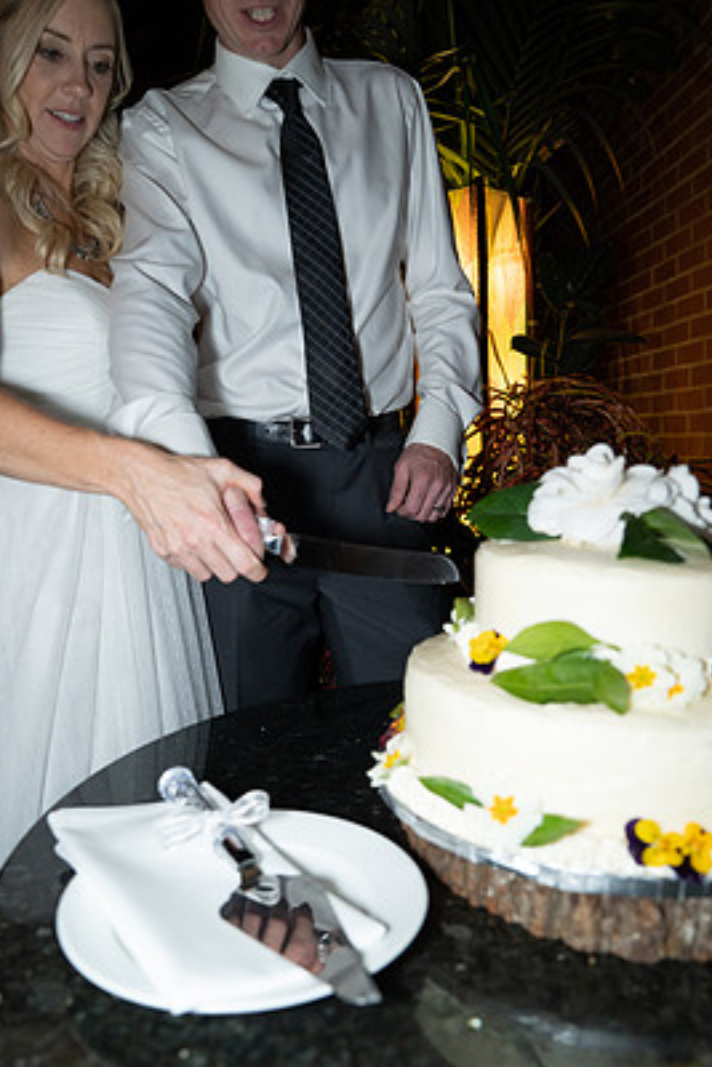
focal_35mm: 27
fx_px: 800
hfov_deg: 47.9
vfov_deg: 67.3
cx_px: 339
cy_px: 515
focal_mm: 24
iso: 1600
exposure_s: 1/125
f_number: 3.5
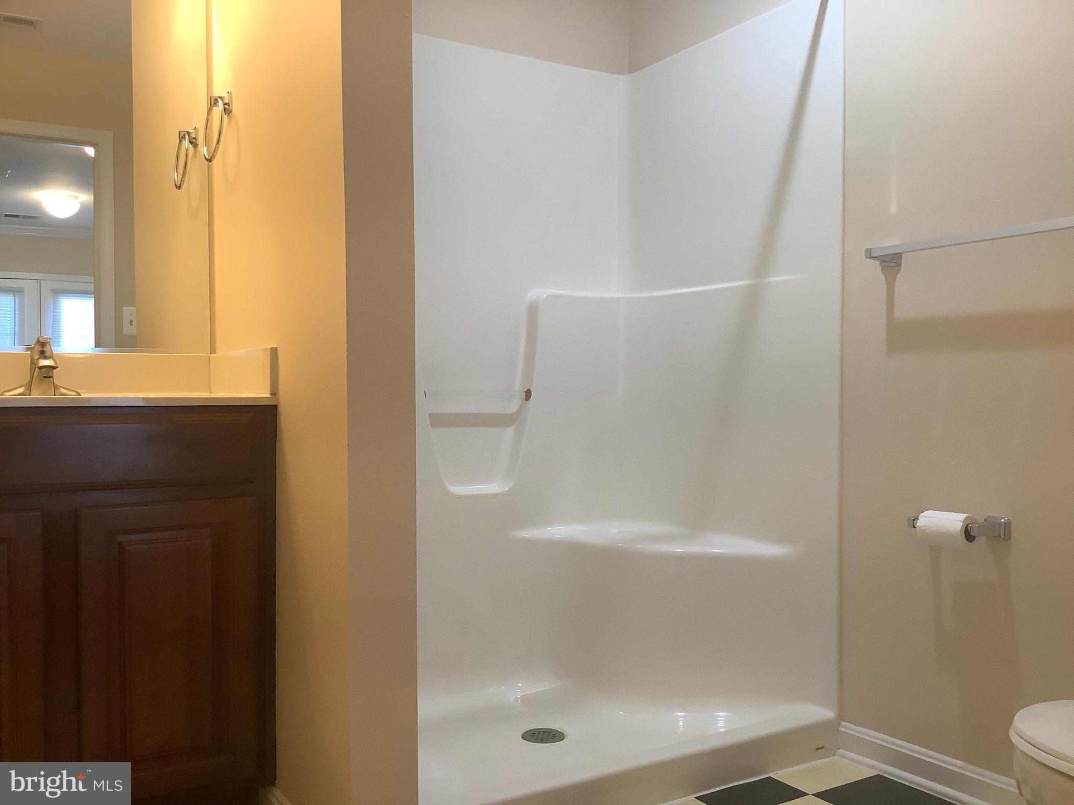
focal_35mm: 31
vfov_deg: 45.4
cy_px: 402
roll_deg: +0.2
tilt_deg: -1.4
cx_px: 537
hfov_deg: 58.4
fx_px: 962
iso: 125
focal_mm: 3.3
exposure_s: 1/50
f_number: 2.4
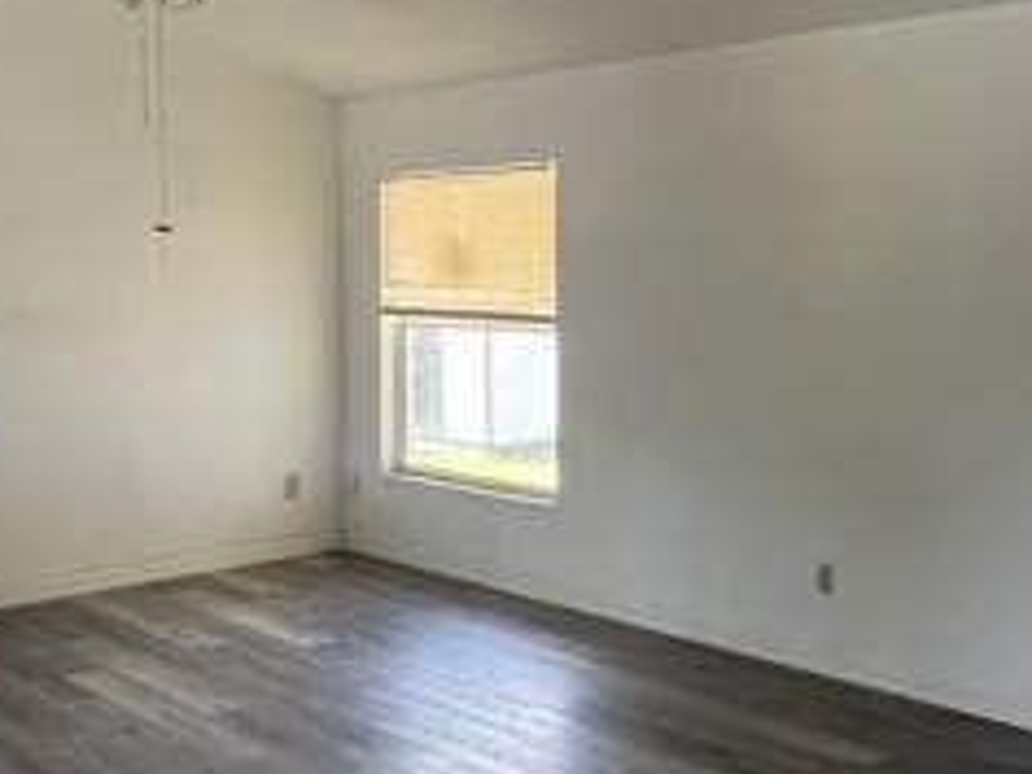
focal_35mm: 44
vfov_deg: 32.8
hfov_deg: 42.9
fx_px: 1312
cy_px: 337
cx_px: 494
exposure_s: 1/99
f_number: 1.8
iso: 200
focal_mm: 1.57
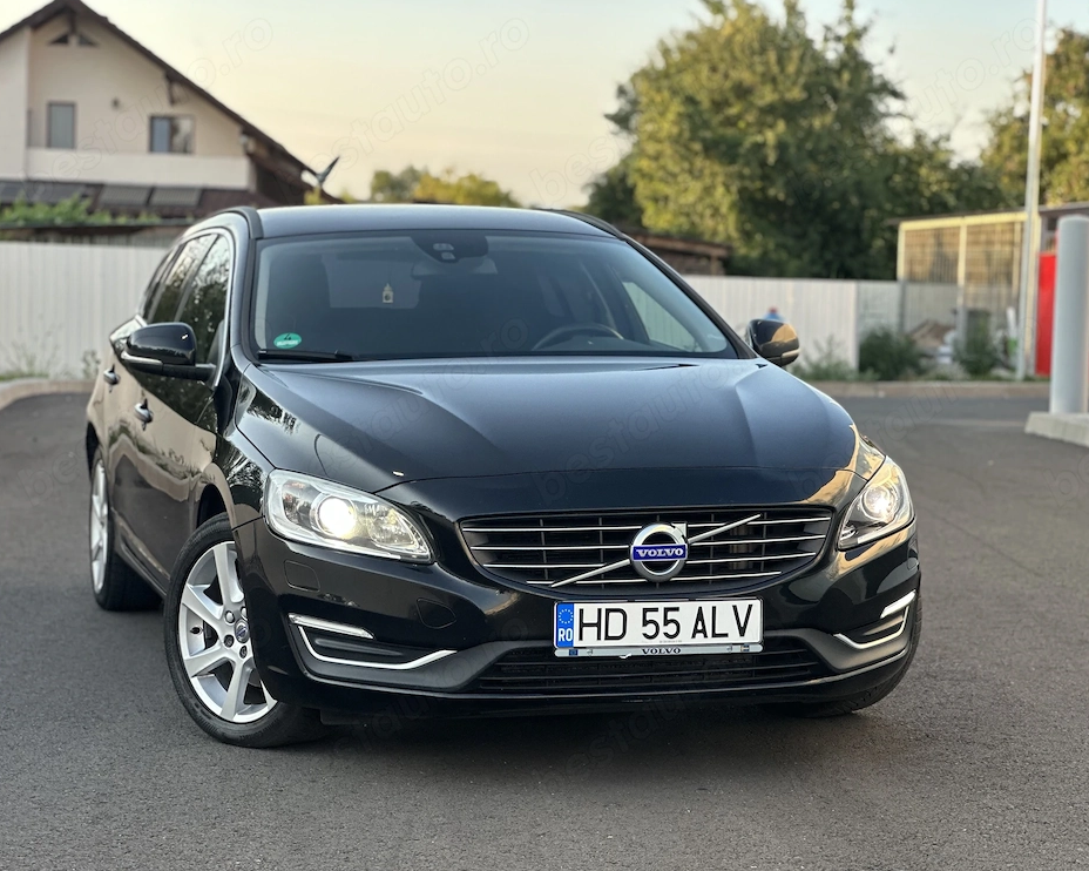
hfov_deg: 23.6
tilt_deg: -4.6
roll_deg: -2.1
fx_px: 2610
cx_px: 555
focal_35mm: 81
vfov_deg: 18.9
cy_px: 434
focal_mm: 9
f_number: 2.8
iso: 50
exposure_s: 1/121
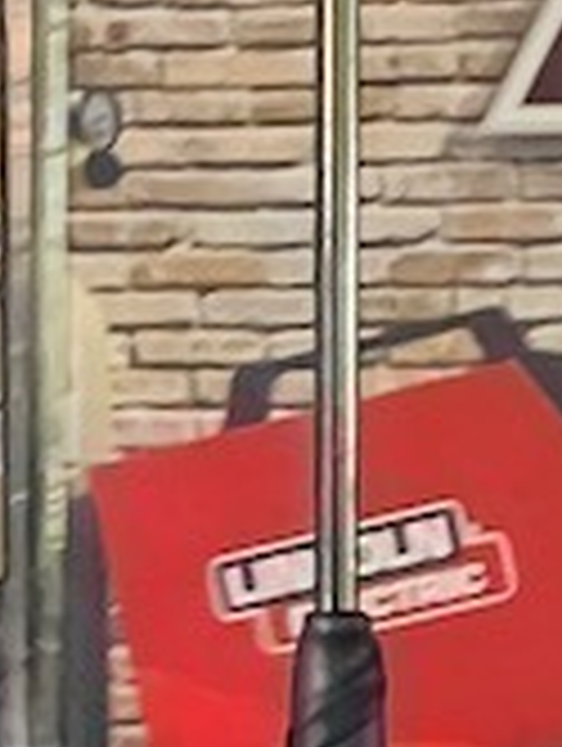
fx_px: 10234
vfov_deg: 4.1
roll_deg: -1.5
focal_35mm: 474
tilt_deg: -7.6
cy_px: 1899
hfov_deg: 3.1
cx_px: -135
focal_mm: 9
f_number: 2.8
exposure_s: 1/100
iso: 400
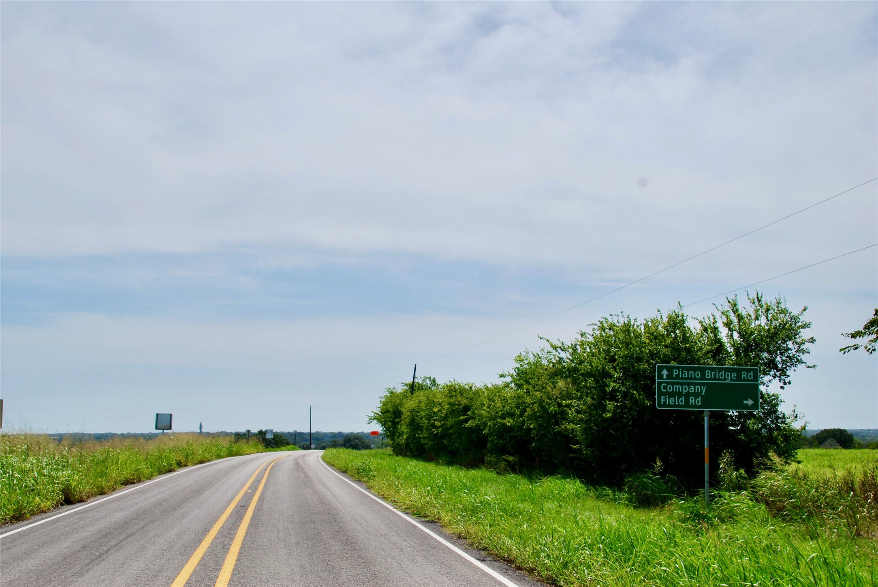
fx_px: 916
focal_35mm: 38
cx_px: 439
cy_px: 294
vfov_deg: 35.6
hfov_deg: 51.2
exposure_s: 1/320
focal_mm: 25
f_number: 9
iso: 100
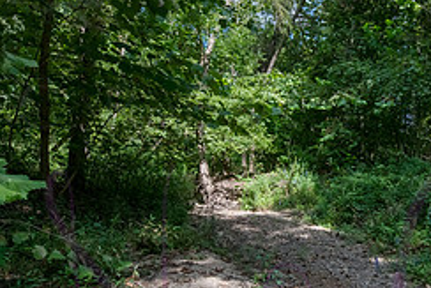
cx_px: 353
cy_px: 198
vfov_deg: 37.4
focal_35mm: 35
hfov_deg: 50.6
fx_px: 419
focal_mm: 14
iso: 320
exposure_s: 1/250
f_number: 7.1
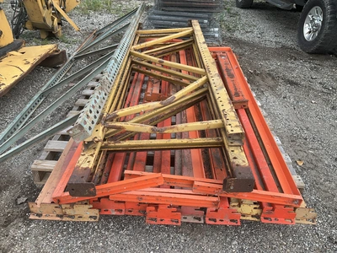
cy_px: 126
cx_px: 168
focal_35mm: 29
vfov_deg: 48.2
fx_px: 282
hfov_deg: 61.7
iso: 20
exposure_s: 1/185
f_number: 1.8
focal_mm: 3
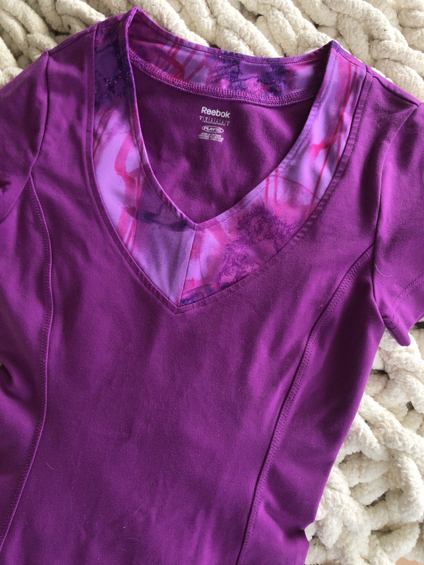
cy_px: 282
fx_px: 457
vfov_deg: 63.4
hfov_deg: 49.7
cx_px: 212
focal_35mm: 28
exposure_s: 1/30
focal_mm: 3.99
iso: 20
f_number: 1.8
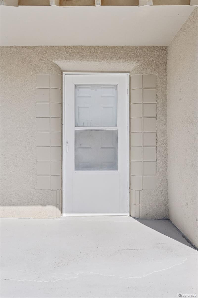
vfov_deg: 47.4
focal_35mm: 41
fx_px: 338
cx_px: 99
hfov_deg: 32.6
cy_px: 149
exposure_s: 1/2000
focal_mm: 41
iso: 400
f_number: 8
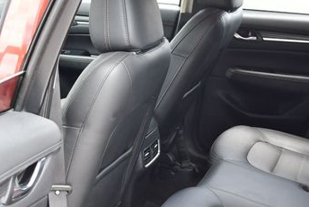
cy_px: 158
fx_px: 576
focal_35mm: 67
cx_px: 204
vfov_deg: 20.2
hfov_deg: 29.9
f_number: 3.5
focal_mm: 18
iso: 500
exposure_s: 1/250
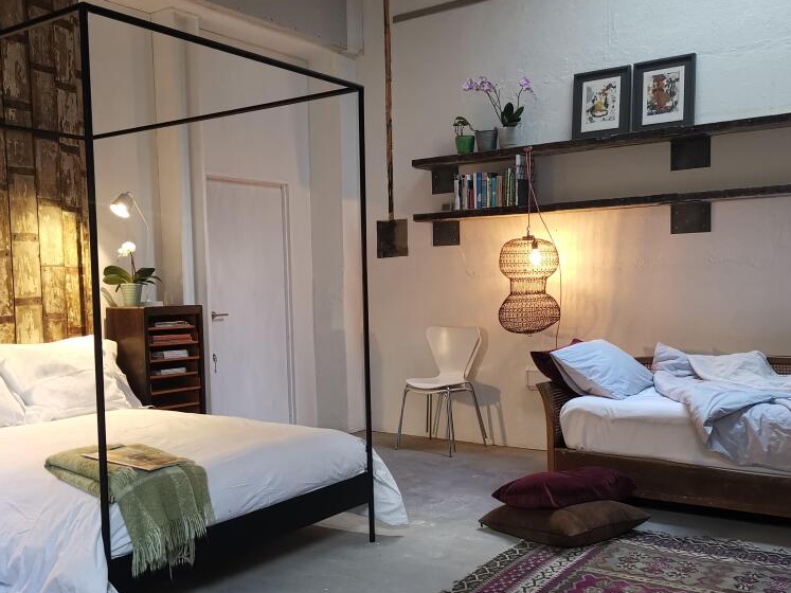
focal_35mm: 37
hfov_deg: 50.1
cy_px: 342
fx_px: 845
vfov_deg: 38.6
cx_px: 381
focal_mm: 5.58
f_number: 1.8
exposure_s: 1/33.3
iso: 320
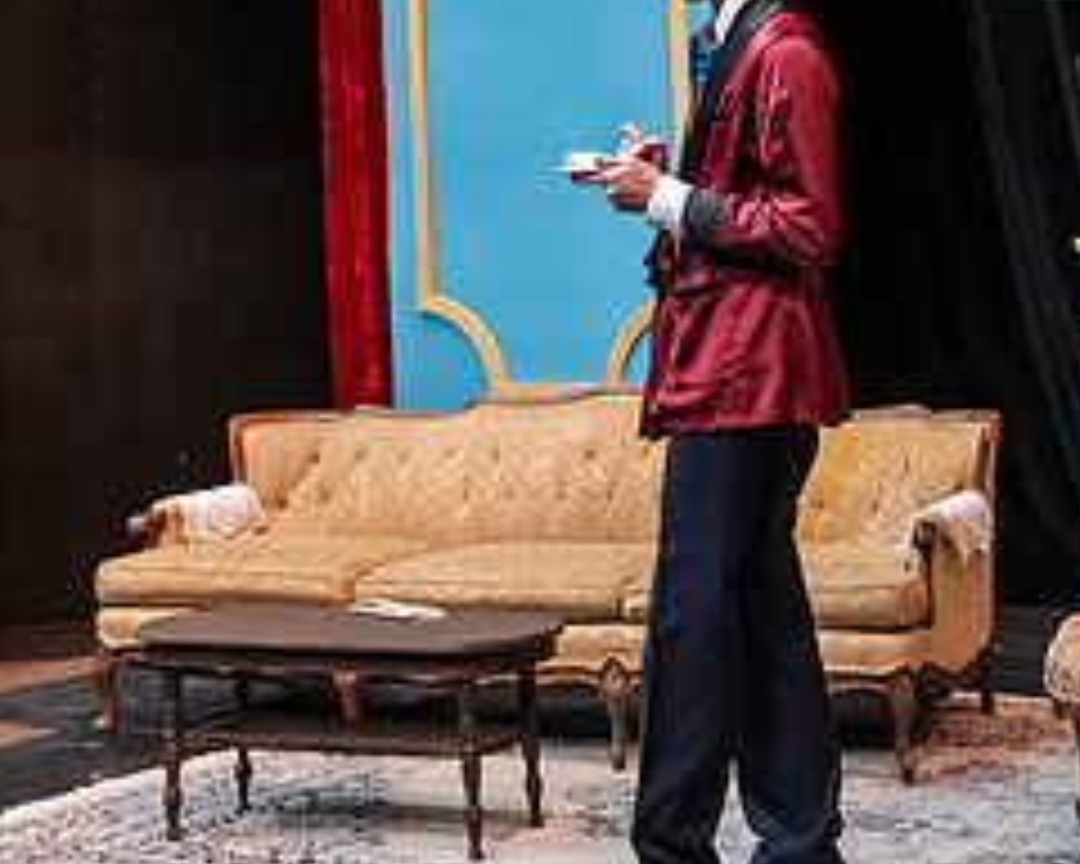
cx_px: 868
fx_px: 2461
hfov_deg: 24.3
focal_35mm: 77
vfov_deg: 19.7
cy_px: 164
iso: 3200
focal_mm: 34
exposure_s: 1/200
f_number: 3.2
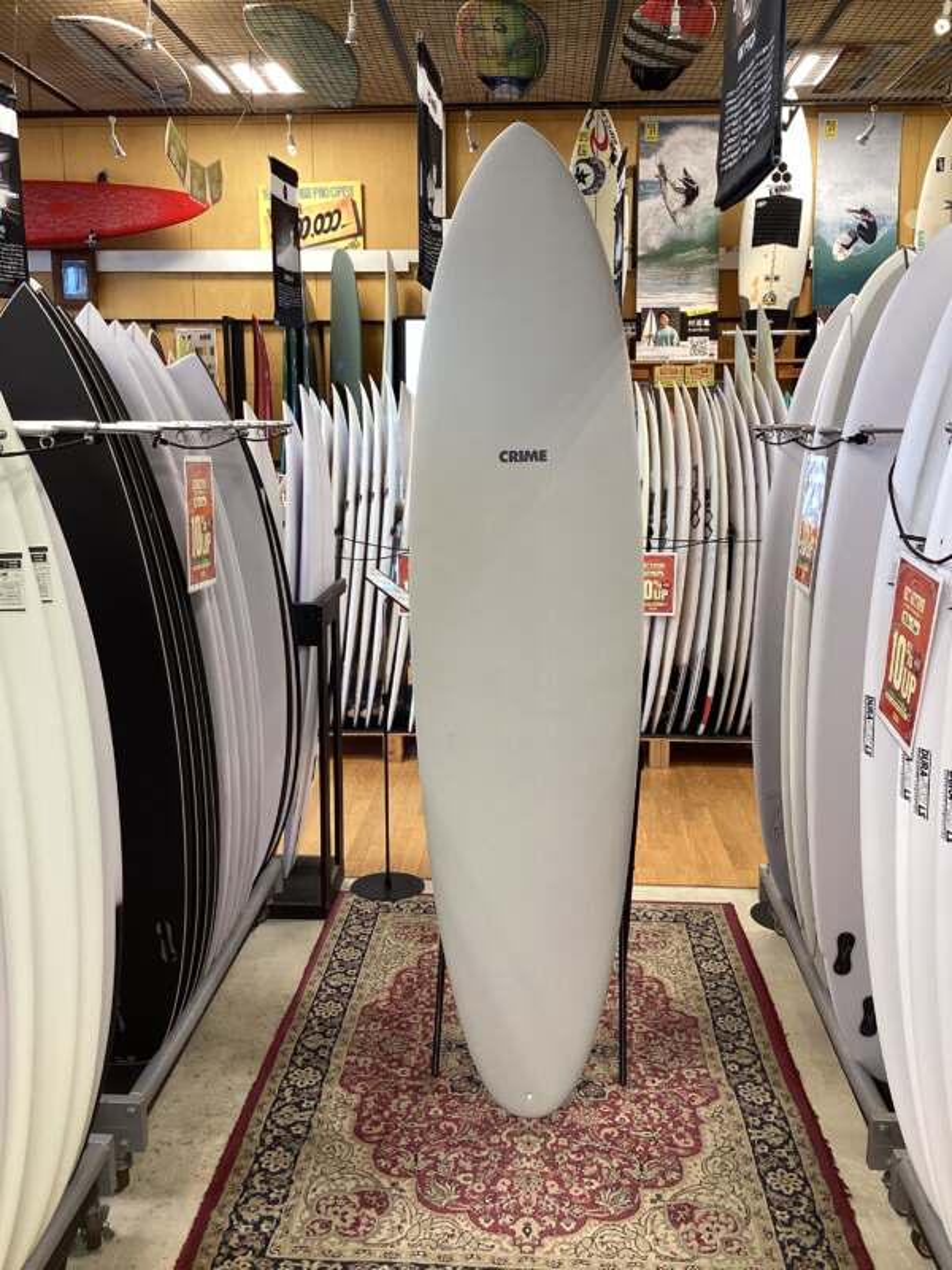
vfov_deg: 58.4
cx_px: 476
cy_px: 635
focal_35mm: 31
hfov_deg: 45.4
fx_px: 1137
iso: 80
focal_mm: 3.3
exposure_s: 1/50
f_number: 2.4
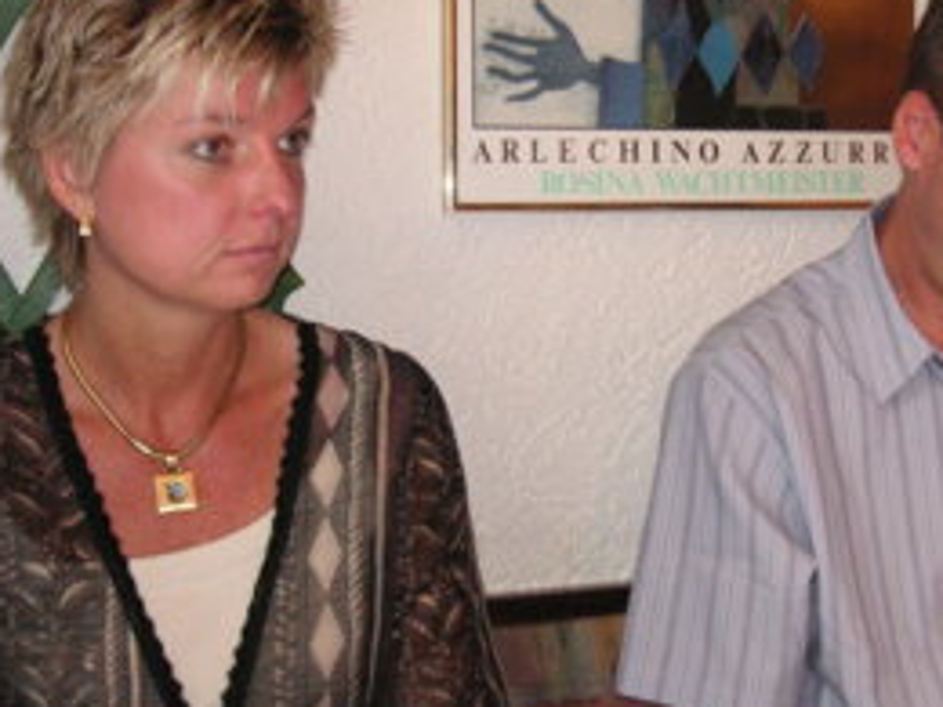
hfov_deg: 33.7
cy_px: 286
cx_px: 566
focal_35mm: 57
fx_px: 1553
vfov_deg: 25.6
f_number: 2.8
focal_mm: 6.1
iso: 160
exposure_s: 1/45
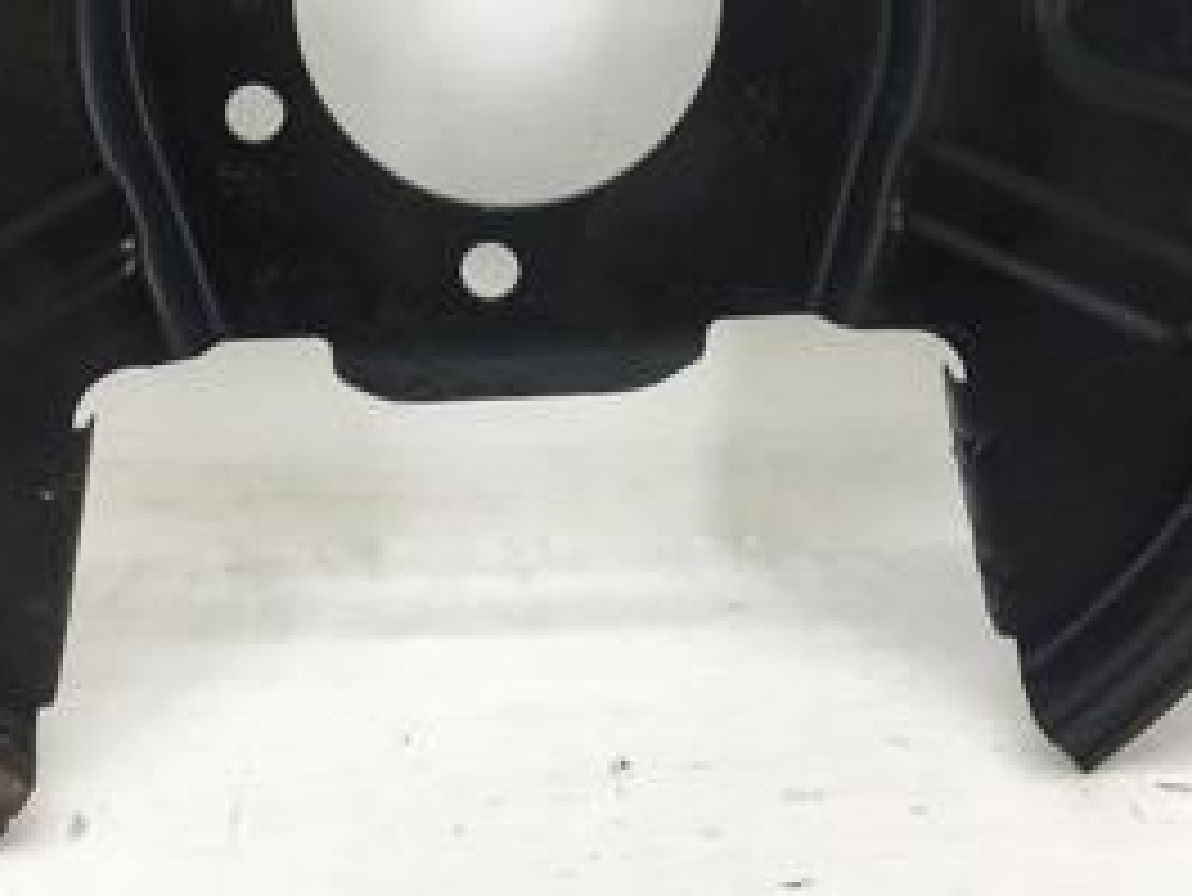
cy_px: -149
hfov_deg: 27.8
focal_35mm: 70
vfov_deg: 19.9
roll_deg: +0.1
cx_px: 549
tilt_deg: -17.3
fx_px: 2412
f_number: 2.2
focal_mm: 4.15
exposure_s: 1/241
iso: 25
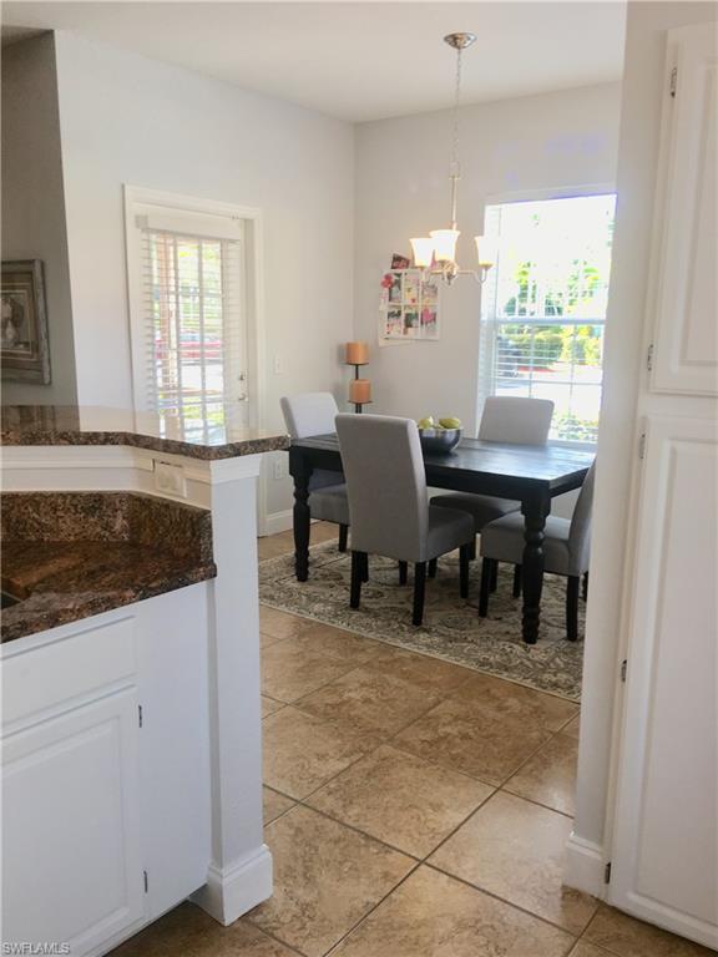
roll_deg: -0.6
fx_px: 802
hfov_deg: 48.2
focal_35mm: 29
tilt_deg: -9.5
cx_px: 359
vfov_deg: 61.7
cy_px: 478
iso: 25
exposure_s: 1/60
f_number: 2.2
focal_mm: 4.15
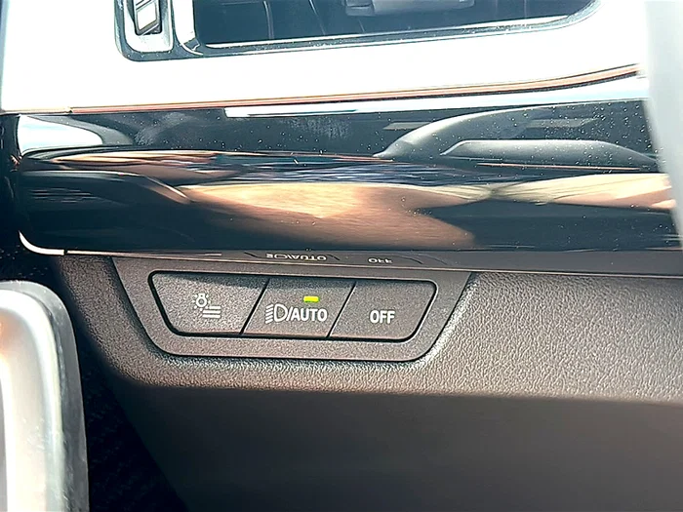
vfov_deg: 32.9
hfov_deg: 42.9
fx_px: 868
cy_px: 256
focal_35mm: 44
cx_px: 342
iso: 125
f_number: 1.78
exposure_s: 1/226
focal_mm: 6.86
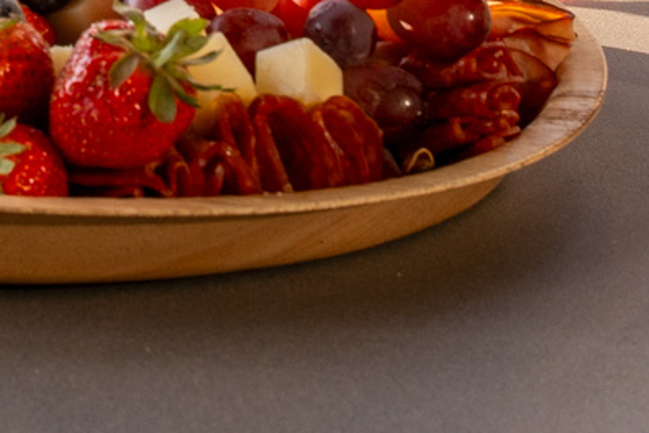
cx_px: -151
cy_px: -485
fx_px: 5732
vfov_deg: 4.3
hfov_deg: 6.4
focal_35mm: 318
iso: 250
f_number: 8
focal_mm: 44.3
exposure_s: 1/200
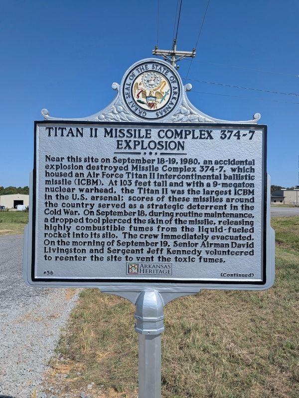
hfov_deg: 56.8
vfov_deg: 71.6
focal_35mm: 24
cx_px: 150
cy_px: 199
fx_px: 276
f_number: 1.7
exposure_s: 1/2506
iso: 26
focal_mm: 4.53
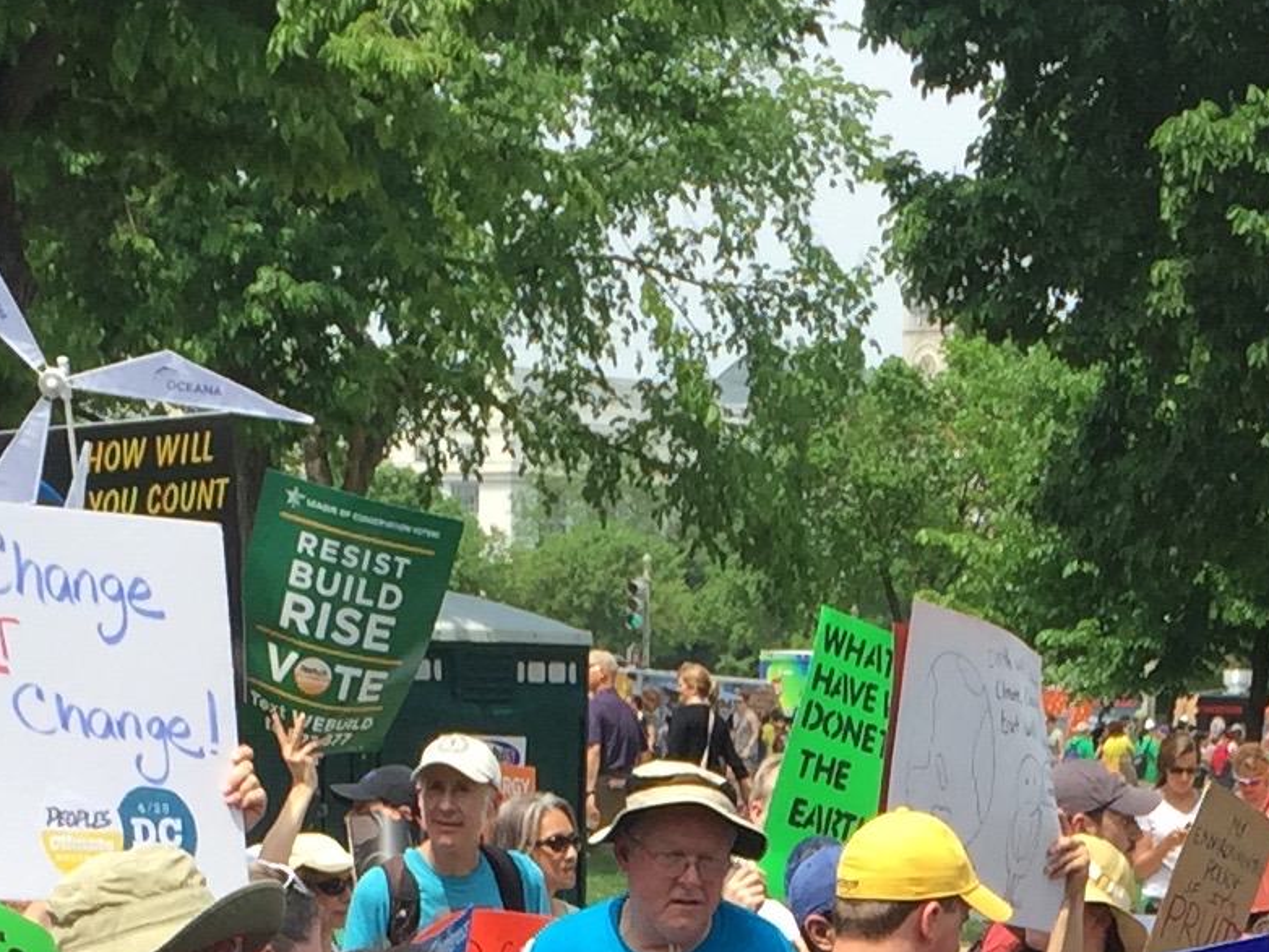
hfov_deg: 16.1
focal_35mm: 121
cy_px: 1706
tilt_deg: -12.5
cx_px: 1084
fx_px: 4437
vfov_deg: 11.4
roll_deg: -1.6
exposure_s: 1/898
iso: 32
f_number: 2.2
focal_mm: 4.15
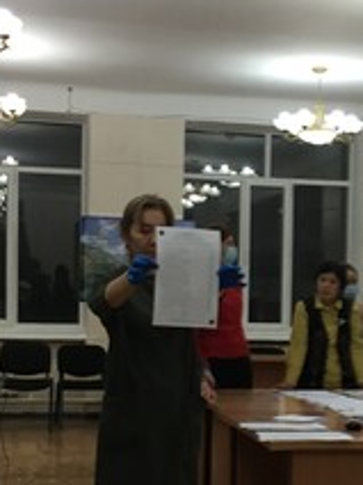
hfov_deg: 17.8
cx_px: 313
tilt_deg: -2.6
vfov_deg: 23.7
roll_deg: -0.8
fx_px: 1147
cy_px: 329
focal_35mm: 82
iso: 64
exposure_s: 1/33
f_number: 2.2
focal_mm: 4.15
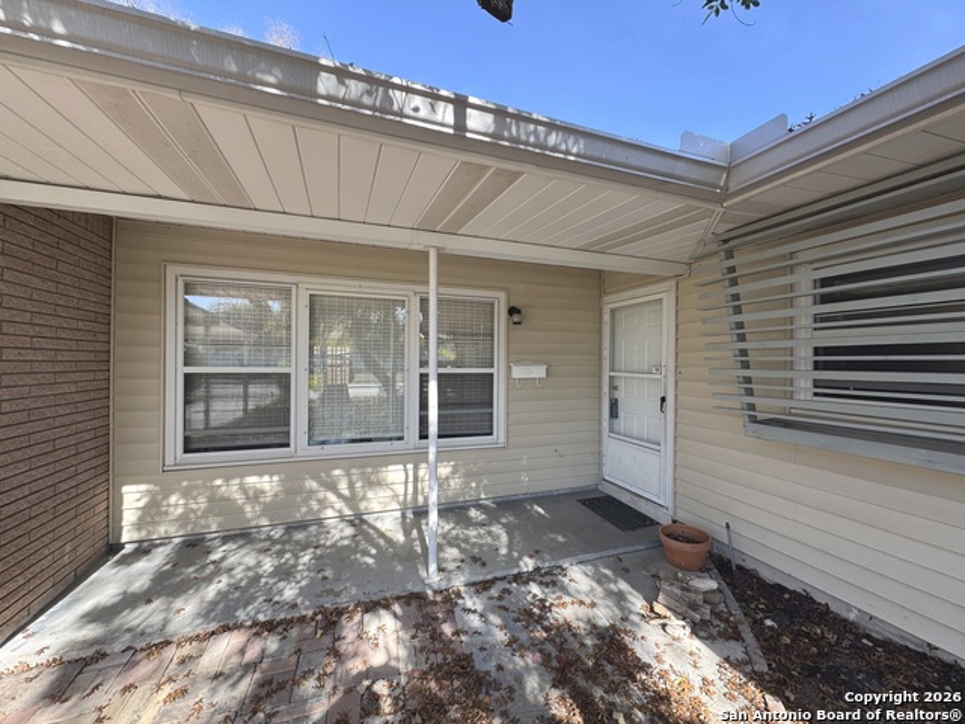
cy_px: 362
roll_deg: -0.1
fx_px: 390
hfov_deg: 102.1
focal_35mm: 14
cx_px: 482
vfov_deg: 85.7
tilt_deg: +0.1
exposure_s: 1/211
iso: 40
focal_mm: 2.22
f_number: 2.2
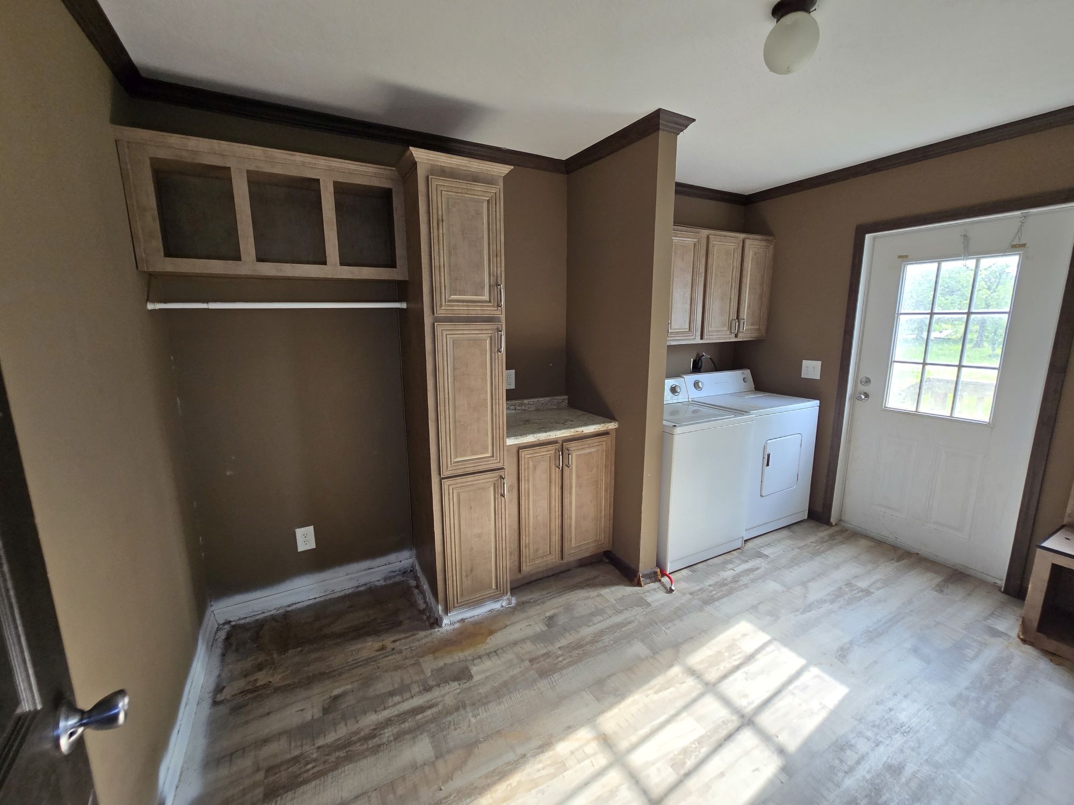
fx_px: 403
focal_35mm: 13
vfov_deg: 89.9
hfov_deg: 106.2
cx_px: 537
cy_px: 402
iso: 160
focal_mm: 2.2
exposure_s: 1/100
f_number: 2.2
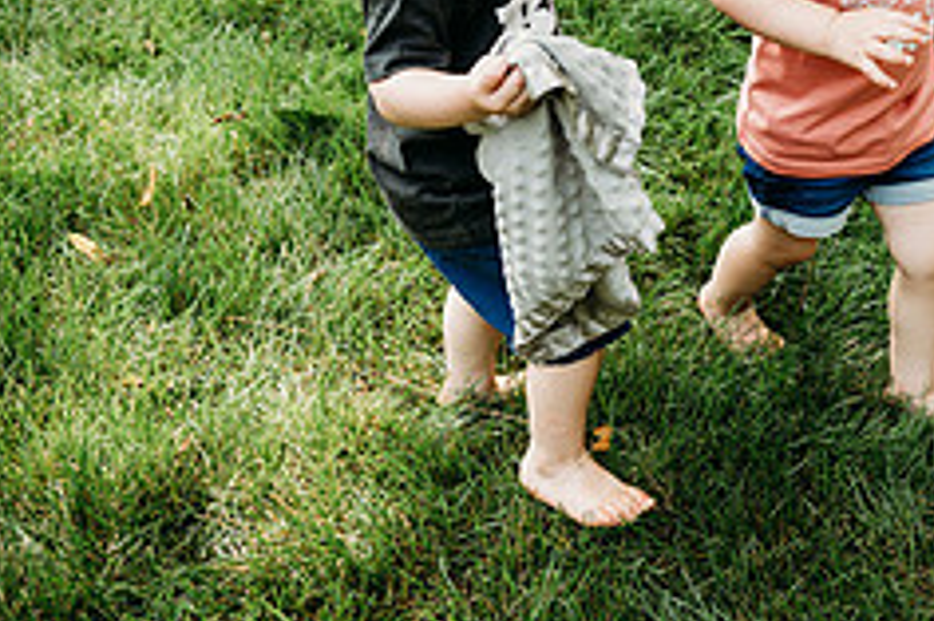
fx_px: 1530
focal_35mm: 59
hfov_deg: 33.5
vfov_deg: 22.4
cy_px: 49
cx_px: 665
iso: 320
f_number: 2.8
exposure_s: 1/640
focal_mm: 24
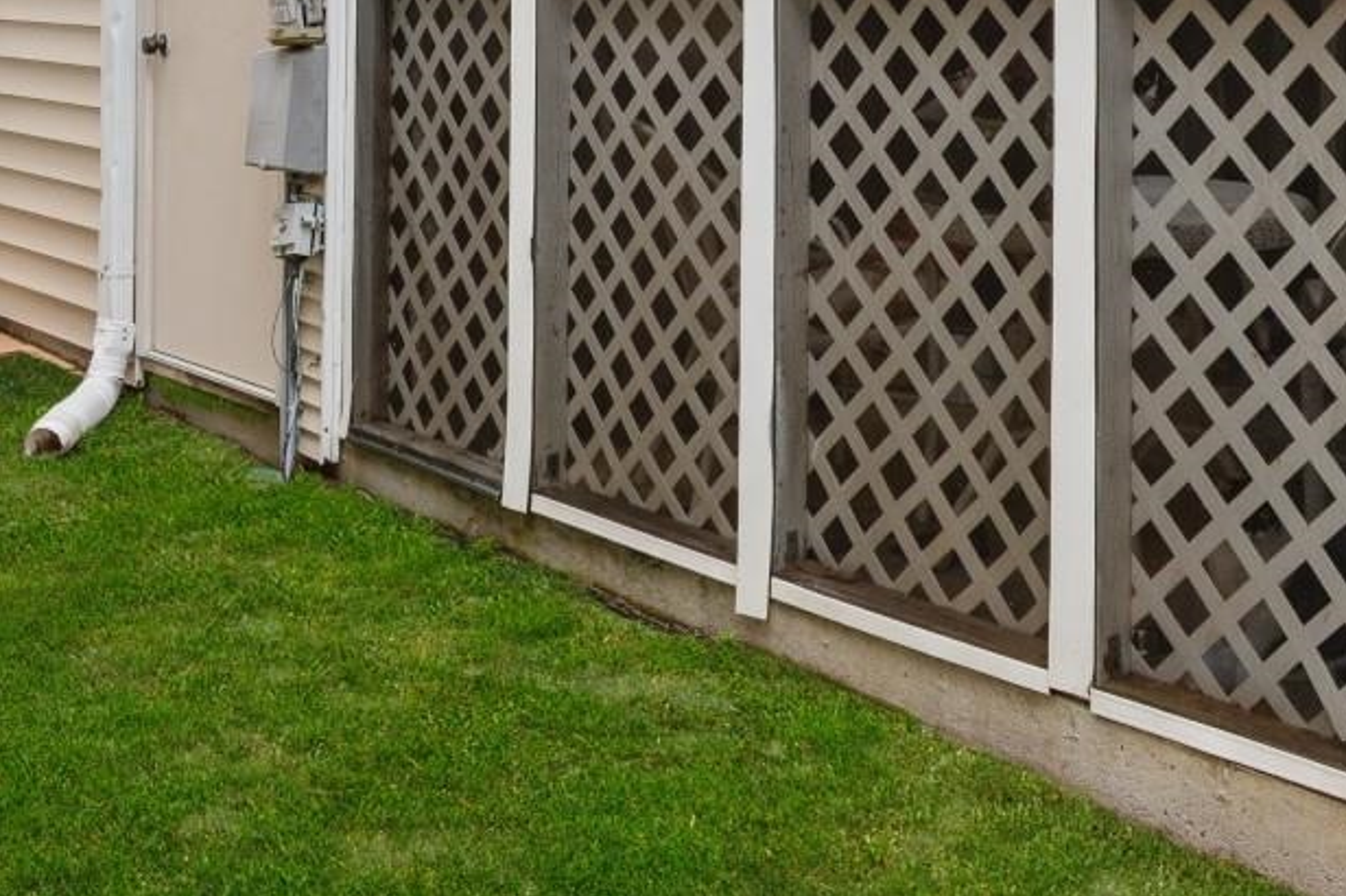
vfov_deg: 25.3
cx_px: 752
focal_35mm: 50
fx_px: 1868
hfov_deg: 39.6
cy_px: -50
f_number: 6.3
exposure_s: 1/160
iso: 100
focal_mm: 13
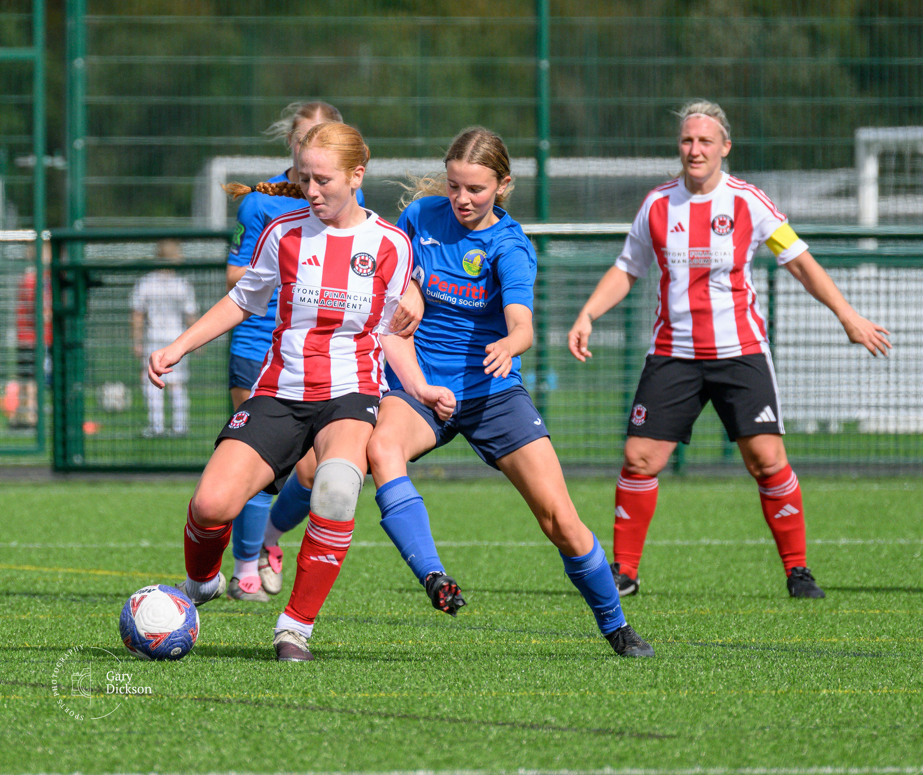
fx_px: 20307
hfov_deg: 2.6
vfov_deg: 2.2
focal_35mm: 729
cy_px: 263
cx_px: 332
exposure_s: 1/2000
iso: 450
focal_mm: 360
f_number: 5.6
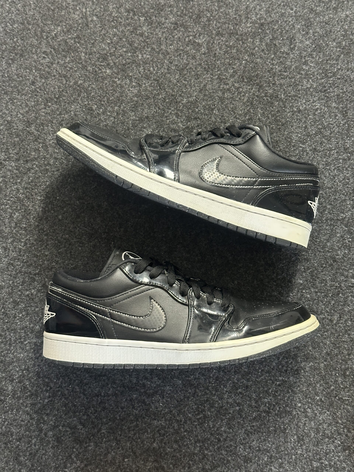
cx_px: 177
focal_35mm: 48
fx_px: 654
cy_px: 236
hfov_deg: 30.3
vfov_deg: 39.7
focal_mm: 6.86
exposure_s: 1/33
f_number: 1.78
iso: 500
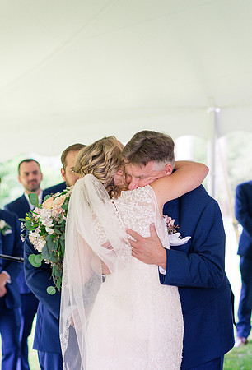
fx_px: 1312
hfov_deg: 11.0
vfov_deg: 16.1
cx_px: 158
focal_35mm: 127
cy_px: 185
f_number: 3.2
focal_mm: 85
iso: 500
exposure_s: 1/250
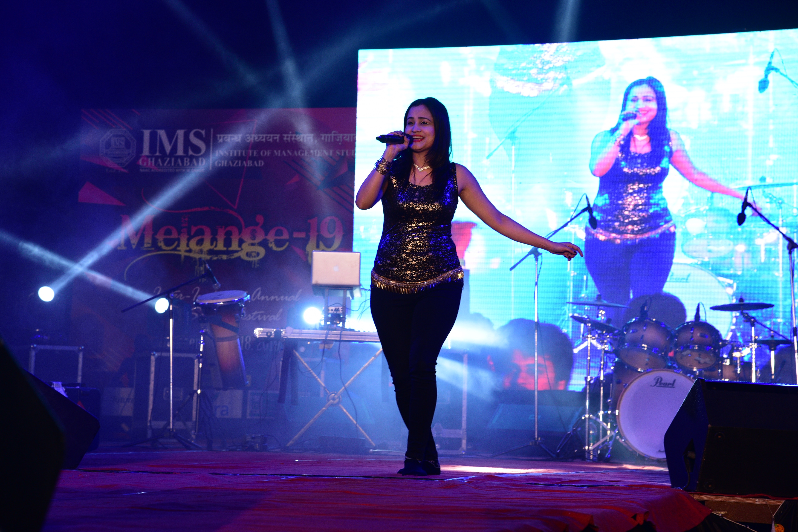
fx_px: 1906
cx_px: 399
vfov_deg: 15.9
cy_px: 266
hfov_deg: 23.6
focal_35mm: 86
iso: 1000
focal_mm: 86
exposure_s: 1/125
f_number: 6.3
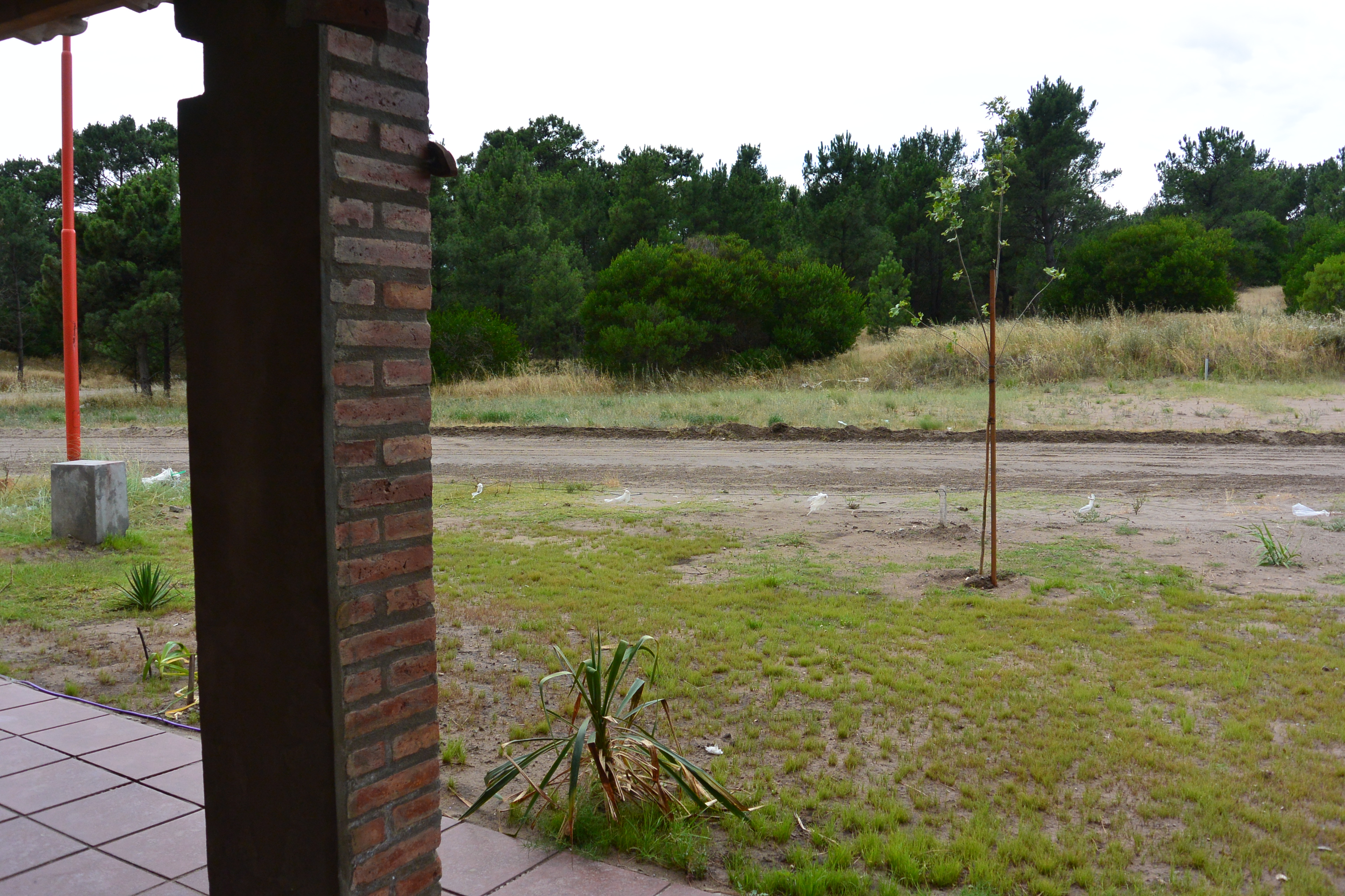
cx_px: 672
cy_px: 448
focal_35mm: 29
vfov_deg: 45.0
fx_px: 1083
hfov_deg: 63.7
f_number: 4
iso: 160
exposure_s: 1/320
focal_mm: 11
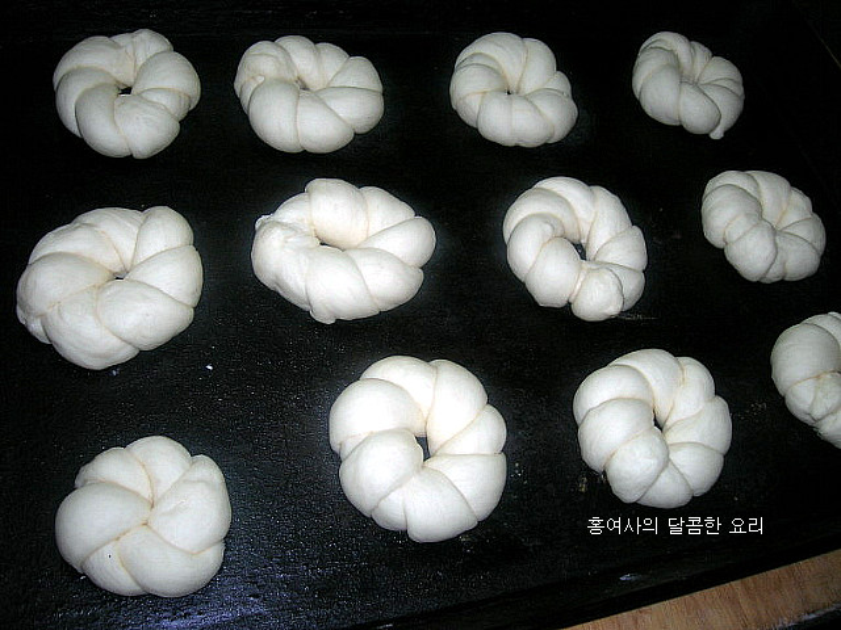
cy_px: 315
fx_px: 826
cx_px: 420
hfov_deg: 54.0
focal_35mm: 34
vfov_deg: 41.8
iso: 50
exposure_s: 1/60.1
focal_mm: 5.7
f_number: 2.9
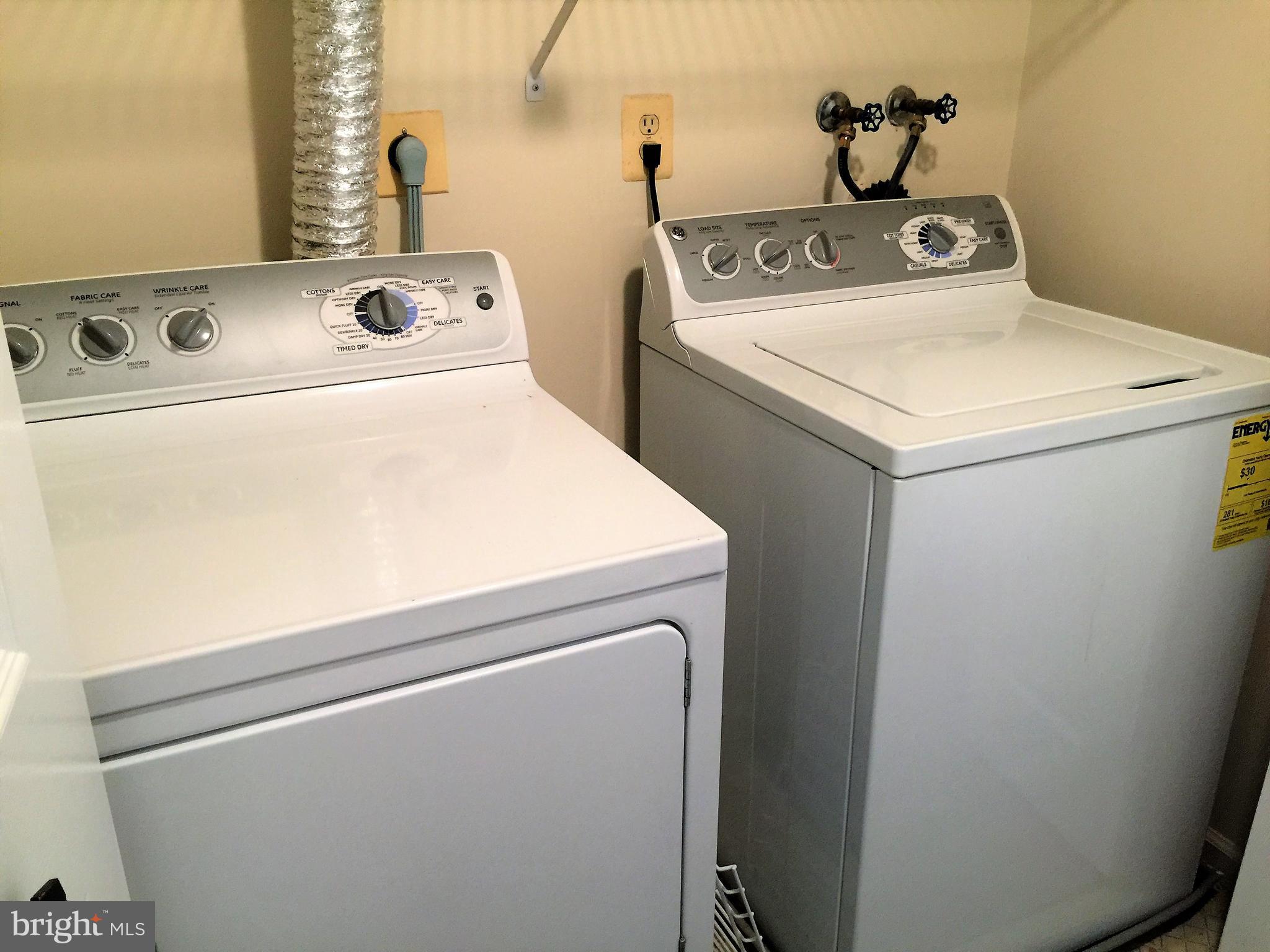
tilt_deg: -22.4
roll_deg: -0.3
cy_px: 476
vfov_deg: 48.2
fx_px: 1064
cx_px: 635
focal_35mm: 29
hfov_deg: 61.7
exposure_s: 1/15
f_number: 2.2
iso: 100
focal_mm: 4.15
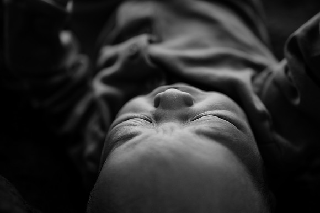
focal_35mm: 48
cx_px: 160
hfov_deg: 41.1
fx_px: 426
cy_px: 106
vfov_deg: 28.0
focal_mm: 32
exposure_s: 1/320
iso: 800
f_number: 1.8
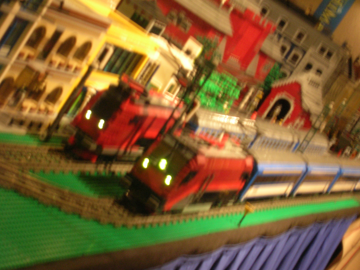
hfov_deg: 19.3
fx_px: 1061
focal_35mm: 102
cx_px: 180
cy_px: 135
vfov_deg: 14.5
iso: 172
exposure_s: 1/3.3
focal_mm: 17.1
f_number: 4.9
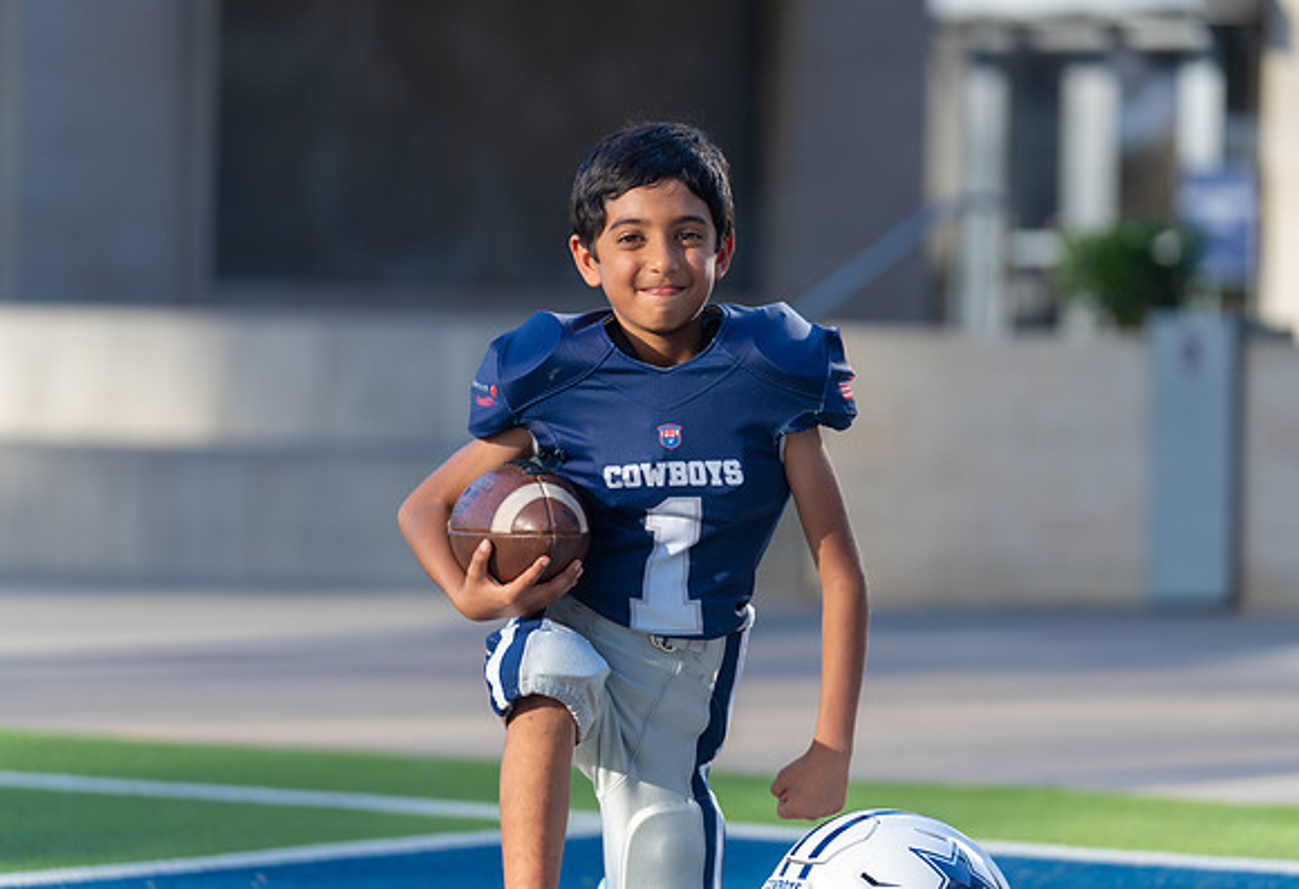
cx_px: 692
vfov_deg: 8.8
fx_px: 5766
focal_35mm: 158
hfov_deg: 12.9
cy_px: 428
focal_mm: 150
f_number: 3.2
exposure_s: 1/500
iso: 100
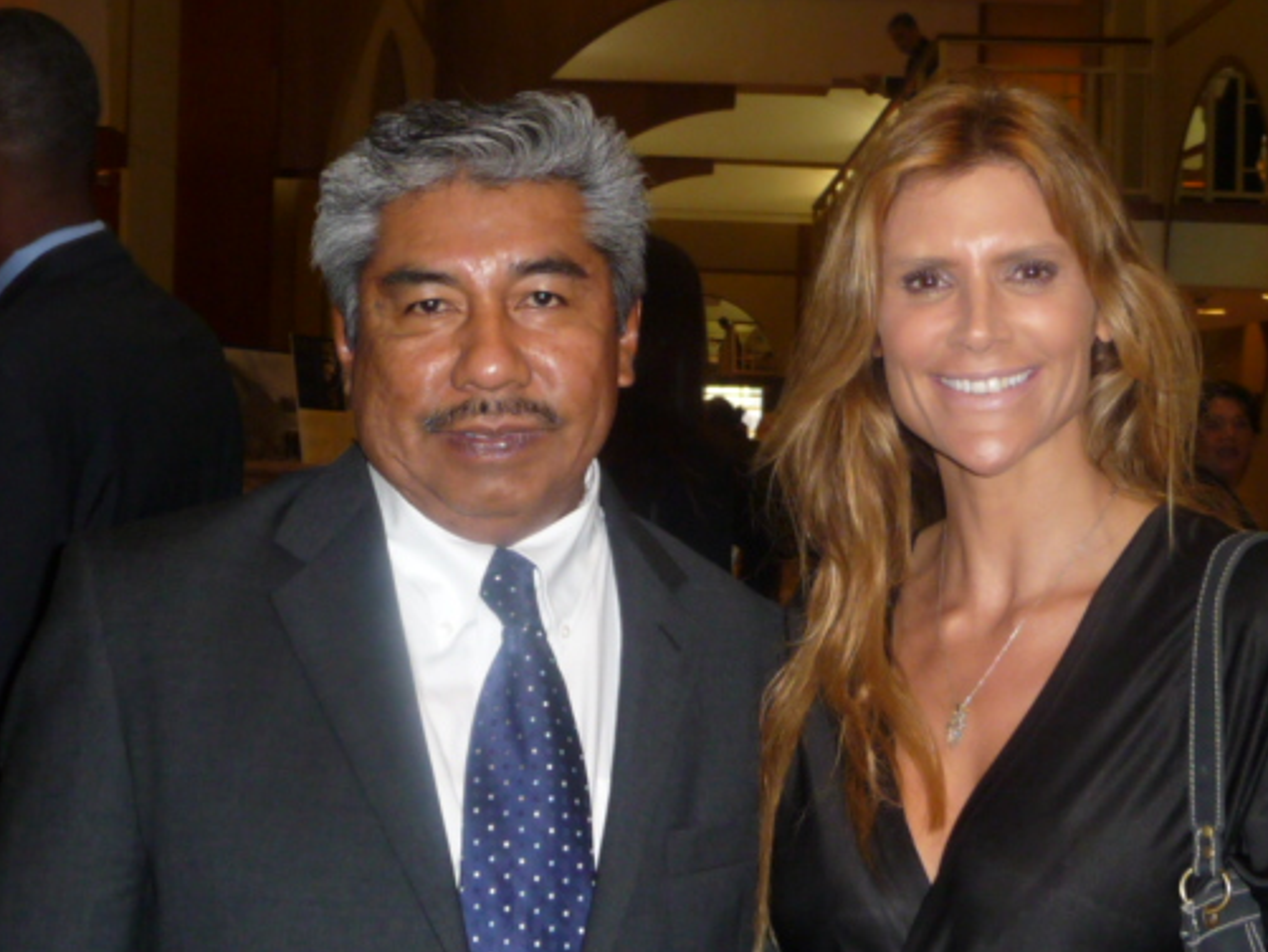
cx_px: 653
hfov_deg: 32.2
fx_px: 2198
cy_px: 438
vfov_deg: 24.4
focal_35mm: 60
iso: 160
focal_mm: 4.7
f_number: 3.3
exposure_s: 1/30
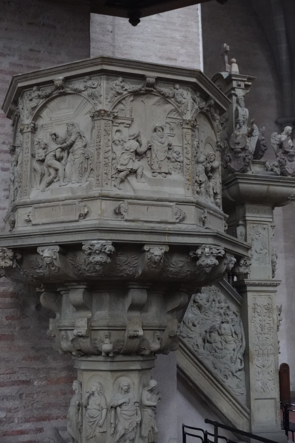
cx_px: 148
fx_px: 602
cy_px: 222
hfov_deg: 27.5
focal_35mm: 49
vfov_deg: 40.3
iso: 12800
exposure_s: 1/125
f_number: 5.6
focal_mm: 33
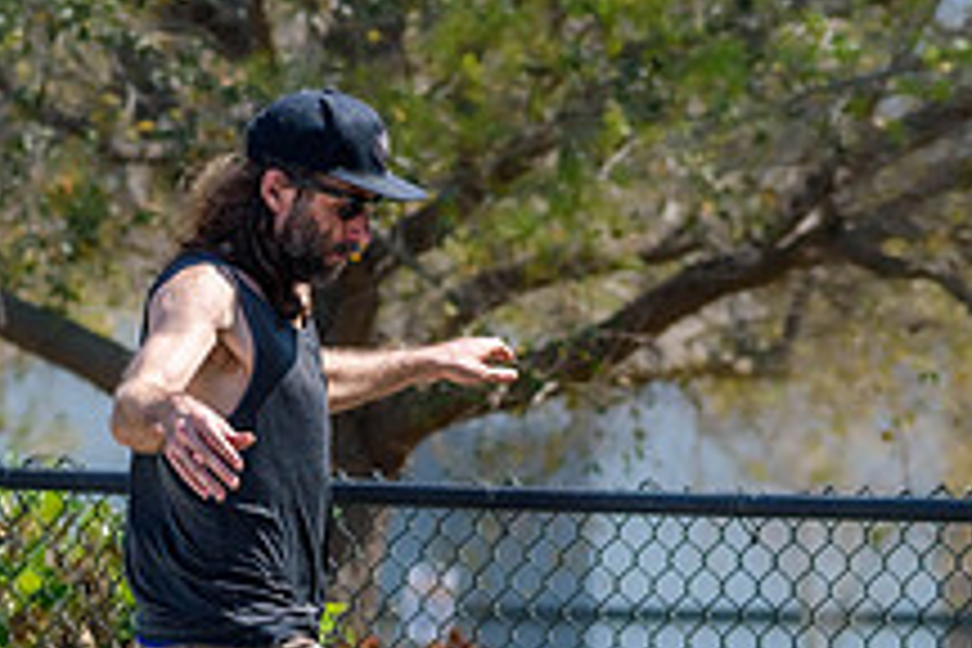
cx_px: 351
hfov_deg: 3.5
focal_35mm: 585
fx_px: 15794
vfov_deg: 2.3
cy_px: 668
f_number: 5.6
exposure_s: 1/2000
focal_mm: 145
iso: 320
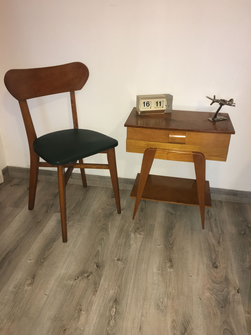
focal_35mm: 29
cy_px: 168
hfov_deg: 48.2
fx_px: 280
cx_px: 126
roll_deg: -0.4
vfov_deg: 61.7
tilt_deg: -28.5
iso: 100
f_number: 2.2
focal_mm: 4.15
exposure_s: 1/17
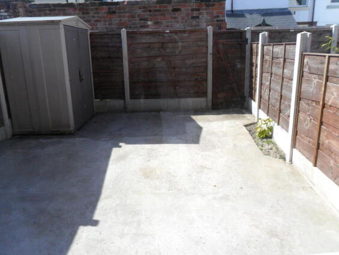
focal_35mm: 28
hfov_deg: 63.4
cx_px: 166
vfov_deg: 49.8
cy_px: 127
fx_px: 274
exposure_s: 1/750
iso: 80
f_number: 3.5
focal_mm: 4.9
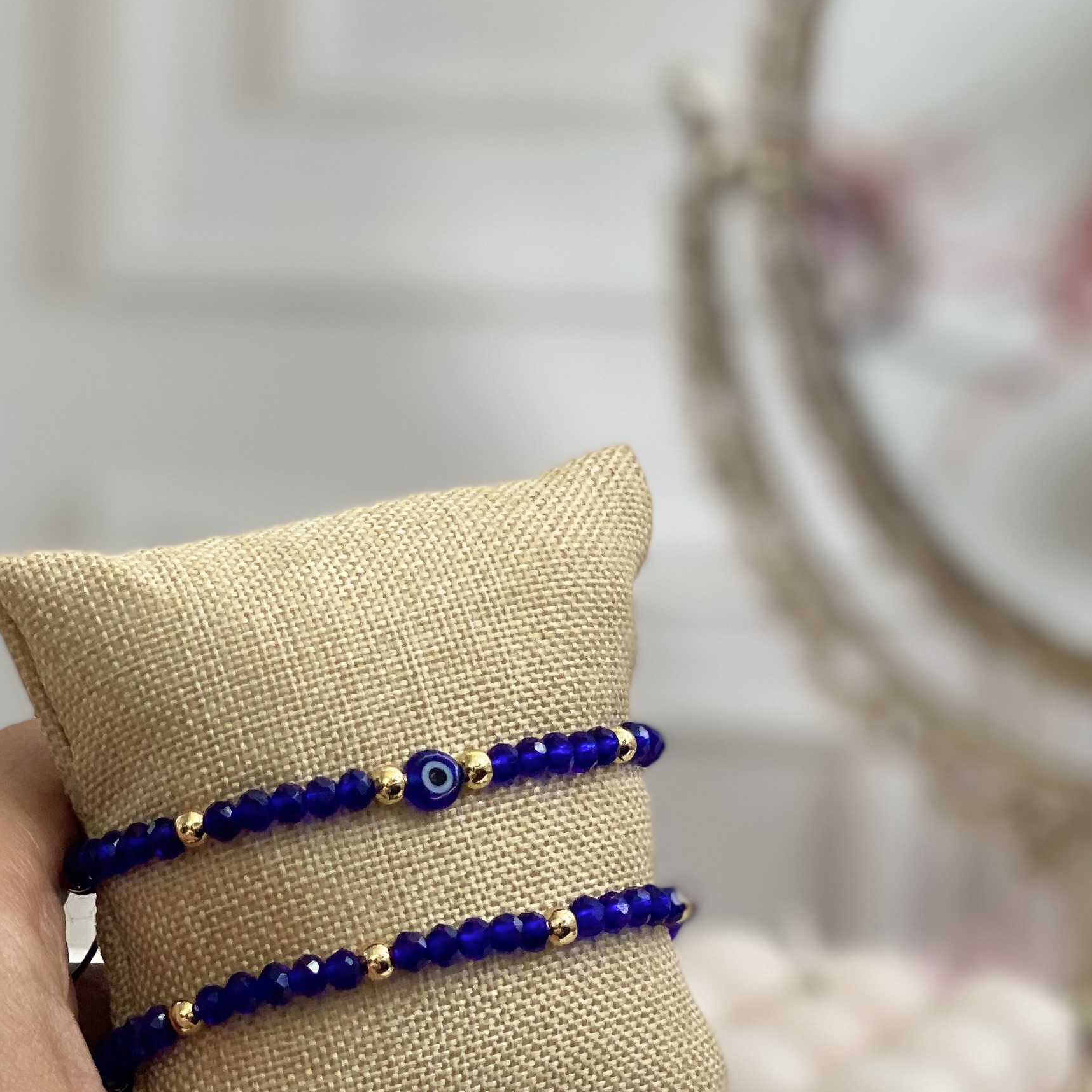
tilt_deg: -12.8
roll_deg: -1.9
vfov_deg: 16.1
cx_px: 340
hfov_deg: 16.1
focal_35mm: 108
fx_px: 3855
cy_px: 750
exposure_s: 1/122
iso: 64
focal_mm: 6
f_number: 2
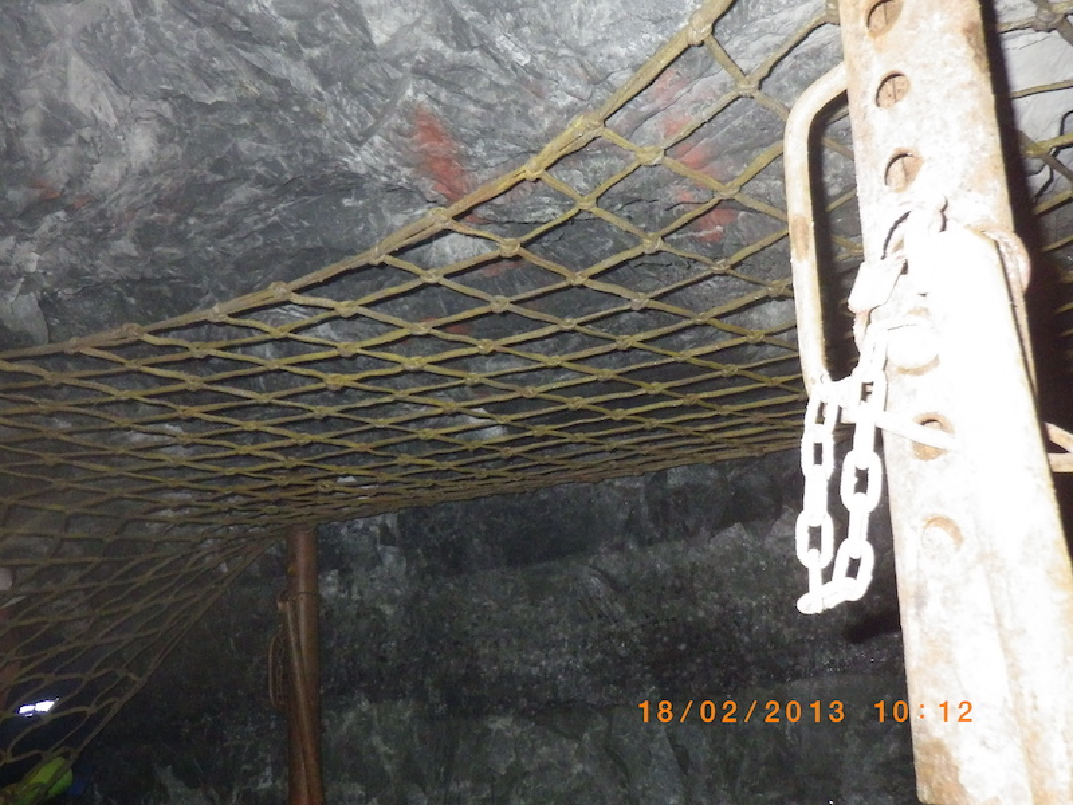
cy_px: 402
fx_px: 1054
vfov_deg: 41.8
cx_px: 536
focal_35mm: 34
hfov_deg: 54.0
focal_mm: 6.1
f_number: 3.8
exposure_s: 1/50
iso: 1600
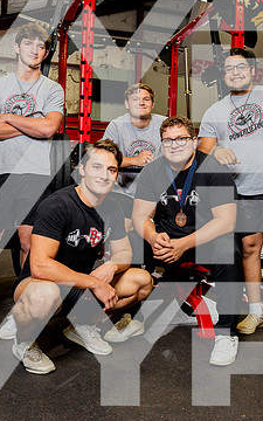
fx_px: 470
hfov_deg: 31.0
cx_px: 173
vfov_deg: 48.2
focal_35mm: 41
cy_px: 203
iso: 1250
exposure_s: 1/250
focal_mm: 24
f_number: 4
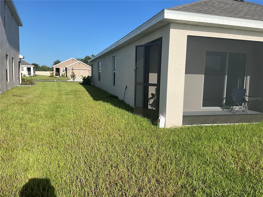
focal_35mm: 29
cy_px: 98
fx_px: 220
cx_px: 132
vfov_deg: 48.2
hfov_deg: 61.7
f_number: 1.8
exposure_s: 1/2227
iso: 25
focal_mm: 3
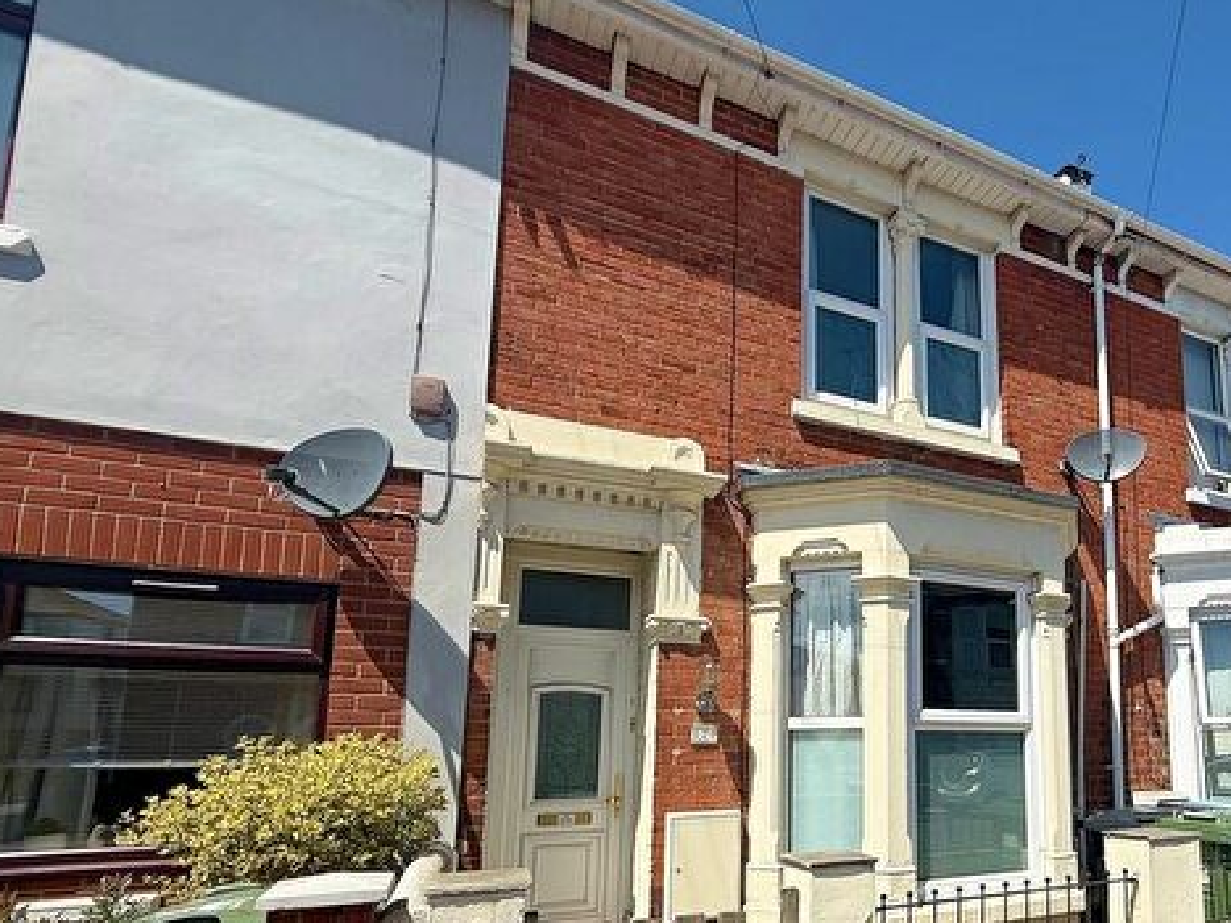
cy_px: 645
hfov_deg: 75.4
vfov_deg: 61.2
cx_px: 862
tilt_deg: +10.2
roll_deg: -0.6
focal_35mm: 21
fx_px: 747
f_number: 2.2
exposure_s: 1/3891
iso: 50
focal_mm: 2.22
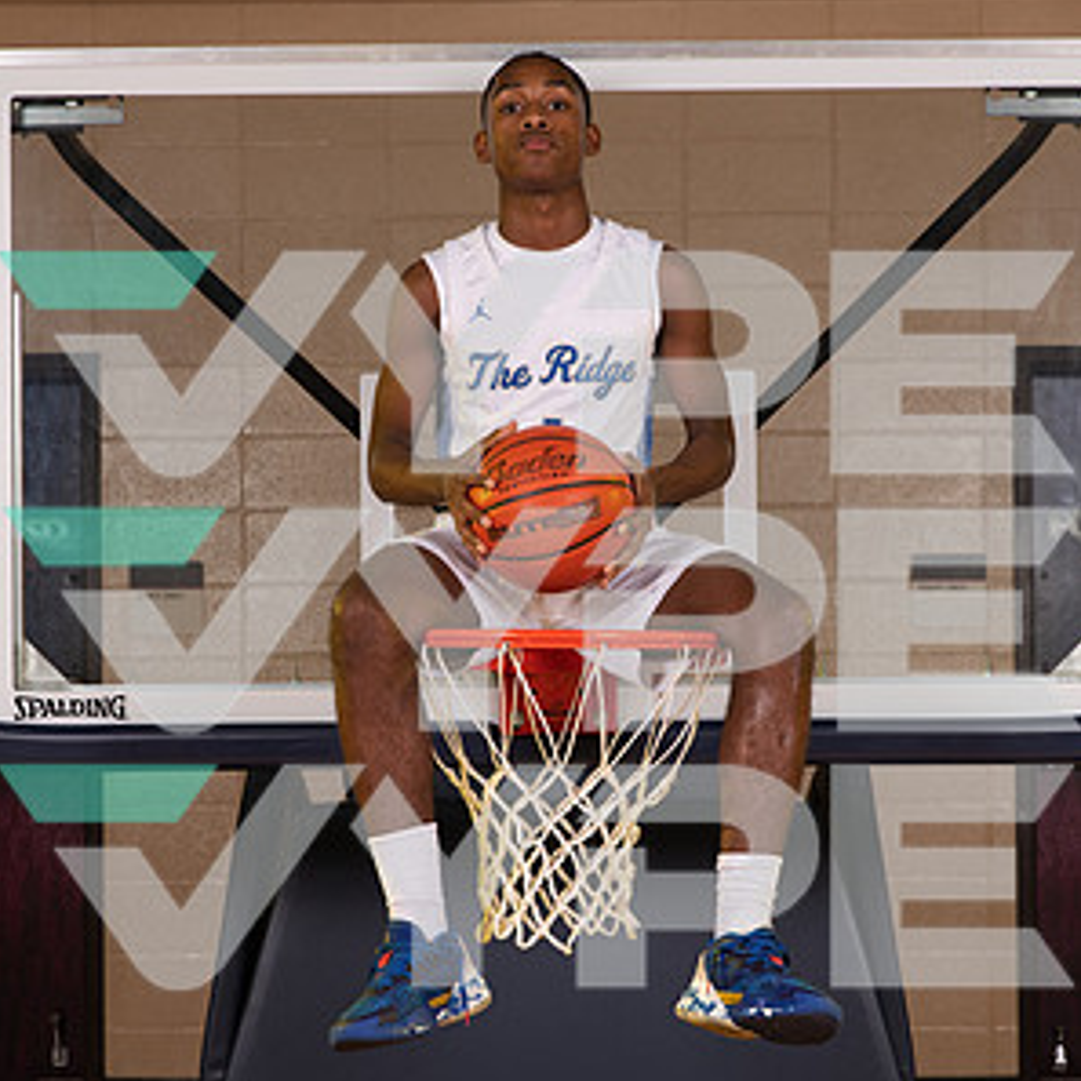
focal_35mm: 90
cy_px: 622
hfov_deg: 19.3
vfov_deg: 19.3
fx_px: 3180
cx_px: 542
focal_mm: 70
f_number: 7.1
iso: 320
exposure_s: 1/320
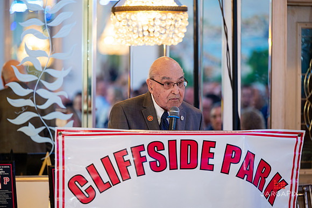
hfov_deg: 12.3
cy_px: 103
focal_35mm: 168
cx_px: 155
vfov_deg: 8.2
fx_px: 1452
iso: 1250
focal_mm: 165
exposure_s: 1/125
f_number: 3.2
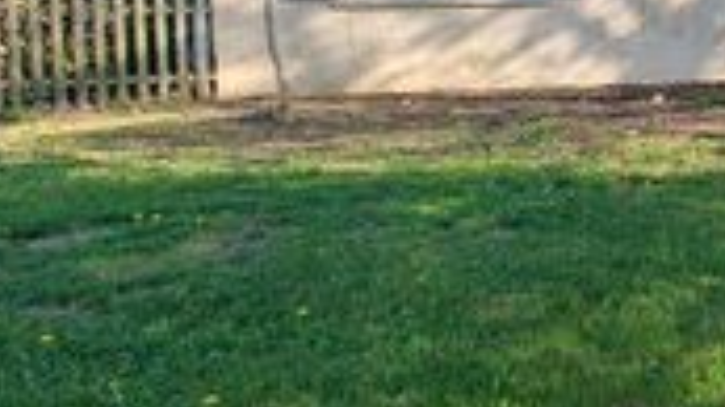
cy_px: -6
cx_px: 1023
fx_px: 845
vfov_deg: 25.6
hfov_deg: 31.0
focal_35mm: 44
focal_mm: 2.59
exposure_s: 1/463
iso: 64
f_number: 2.2
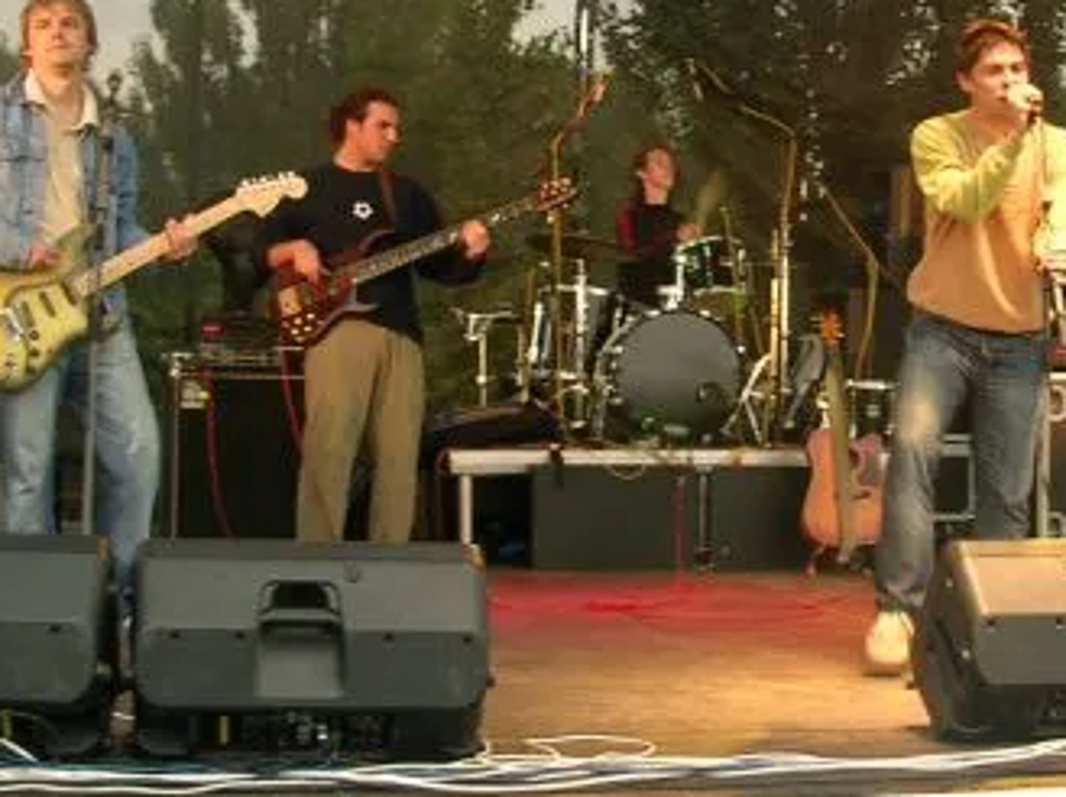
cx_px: 823
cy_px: 327
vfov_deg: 19.8
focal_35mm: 74
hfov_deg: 26.0
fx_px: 2276
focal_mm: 5.8
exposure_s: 1/36.3
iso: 50
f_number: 2.8
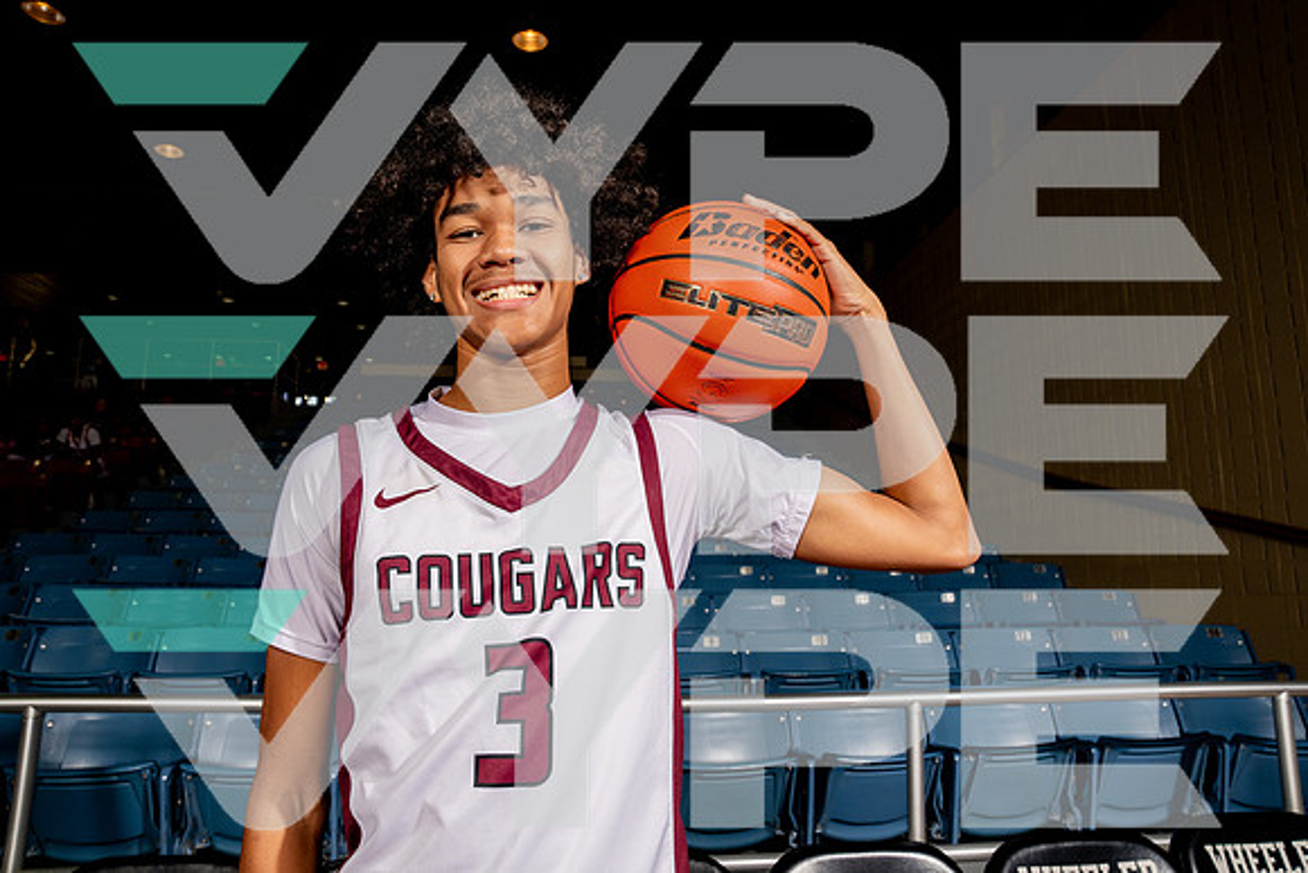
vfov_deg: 53.2
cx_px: 654
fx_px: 872
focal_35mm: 24
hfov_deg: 73.7
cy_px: 436
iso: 250
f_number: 7.1
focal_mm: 24
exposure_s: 1/125
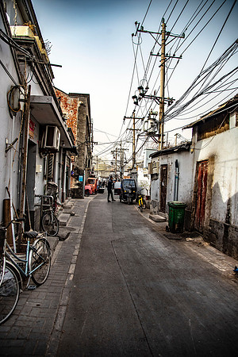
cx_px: 119
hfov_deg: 53.1
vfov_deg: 73.7
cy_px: 178
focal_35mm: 24
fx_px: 238
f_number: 4
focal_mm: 24
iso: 250
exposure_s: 1/1250
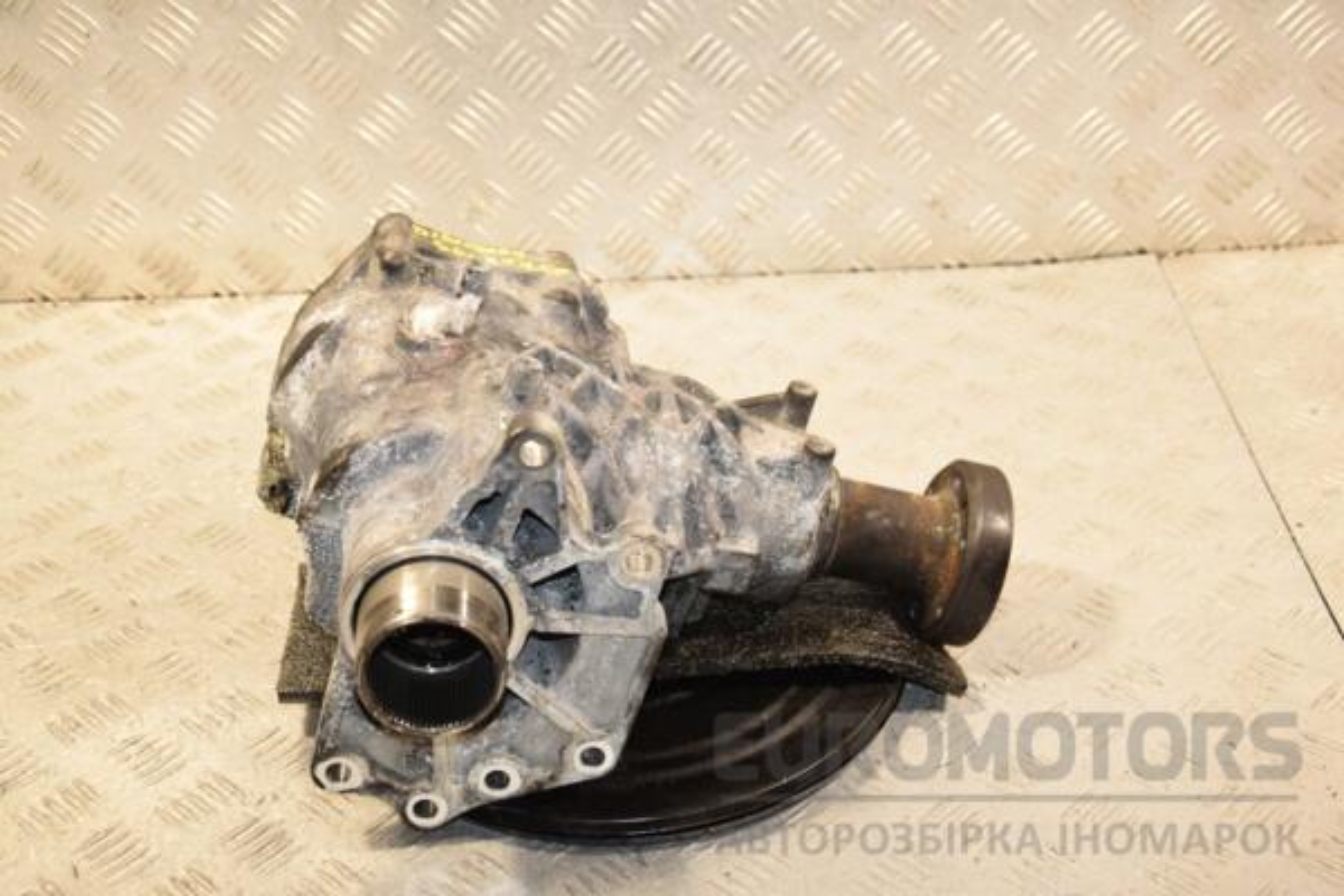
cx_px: 672
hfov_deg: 37.9
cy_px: 448
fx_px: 1960
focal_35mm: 52
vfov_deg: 25.8
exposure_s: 1/200
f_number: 5
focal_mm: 35
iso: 800
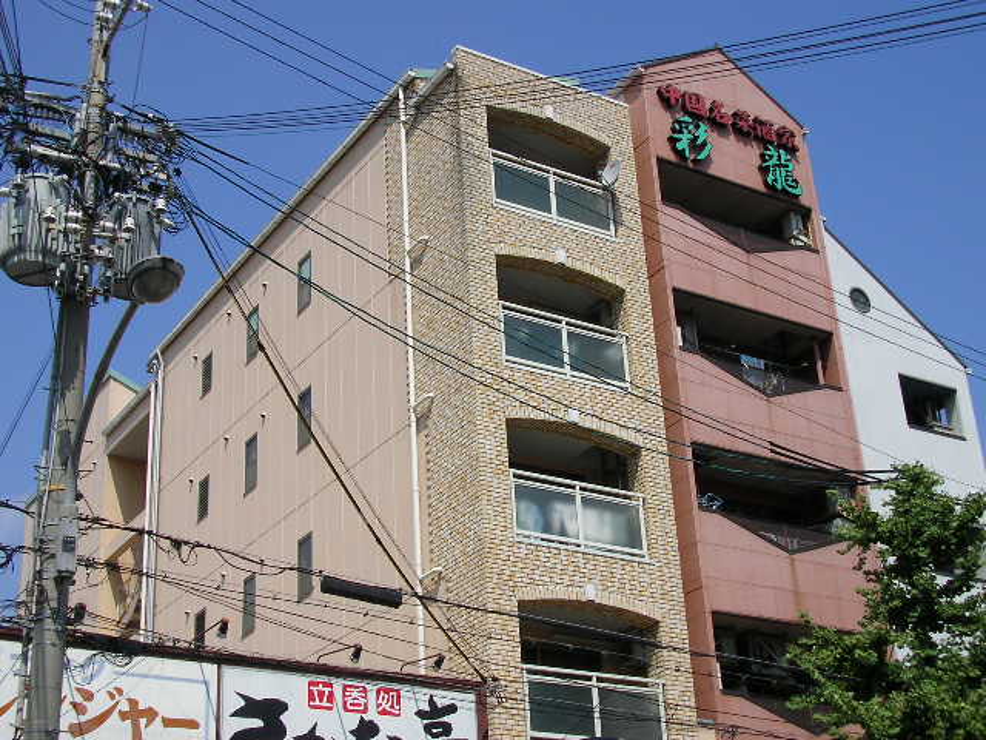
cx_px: 493
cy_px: 370
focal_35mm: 55
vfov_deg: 26.6
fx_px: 1567
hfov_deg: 34.9
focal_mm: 8.4
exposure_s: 1/849
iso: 71
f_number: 4.8
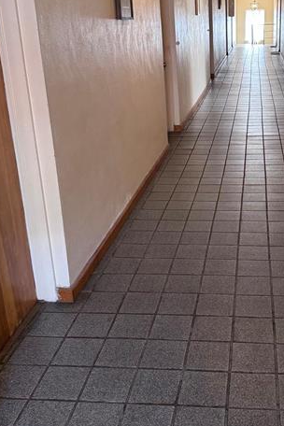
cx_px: 213
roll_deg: +3.2
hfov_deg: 31.3
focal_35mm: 42
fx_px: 497
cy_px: 171
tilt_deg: -17.5
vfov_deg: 46.2
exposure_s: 1/60
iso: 250
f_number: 1.78
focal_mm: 6.76
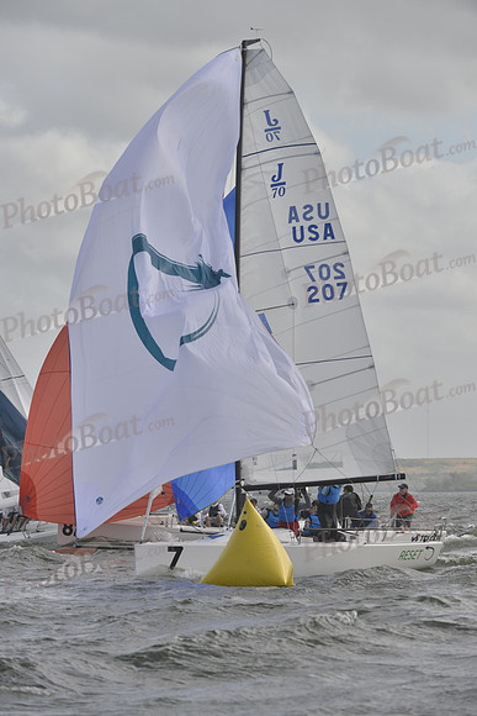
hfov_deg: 6.9
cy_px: 358
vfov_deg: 10.3
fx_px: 3972
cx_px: 238
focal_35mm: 200
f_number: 8
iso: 400
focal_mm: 200
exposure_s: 1/1600
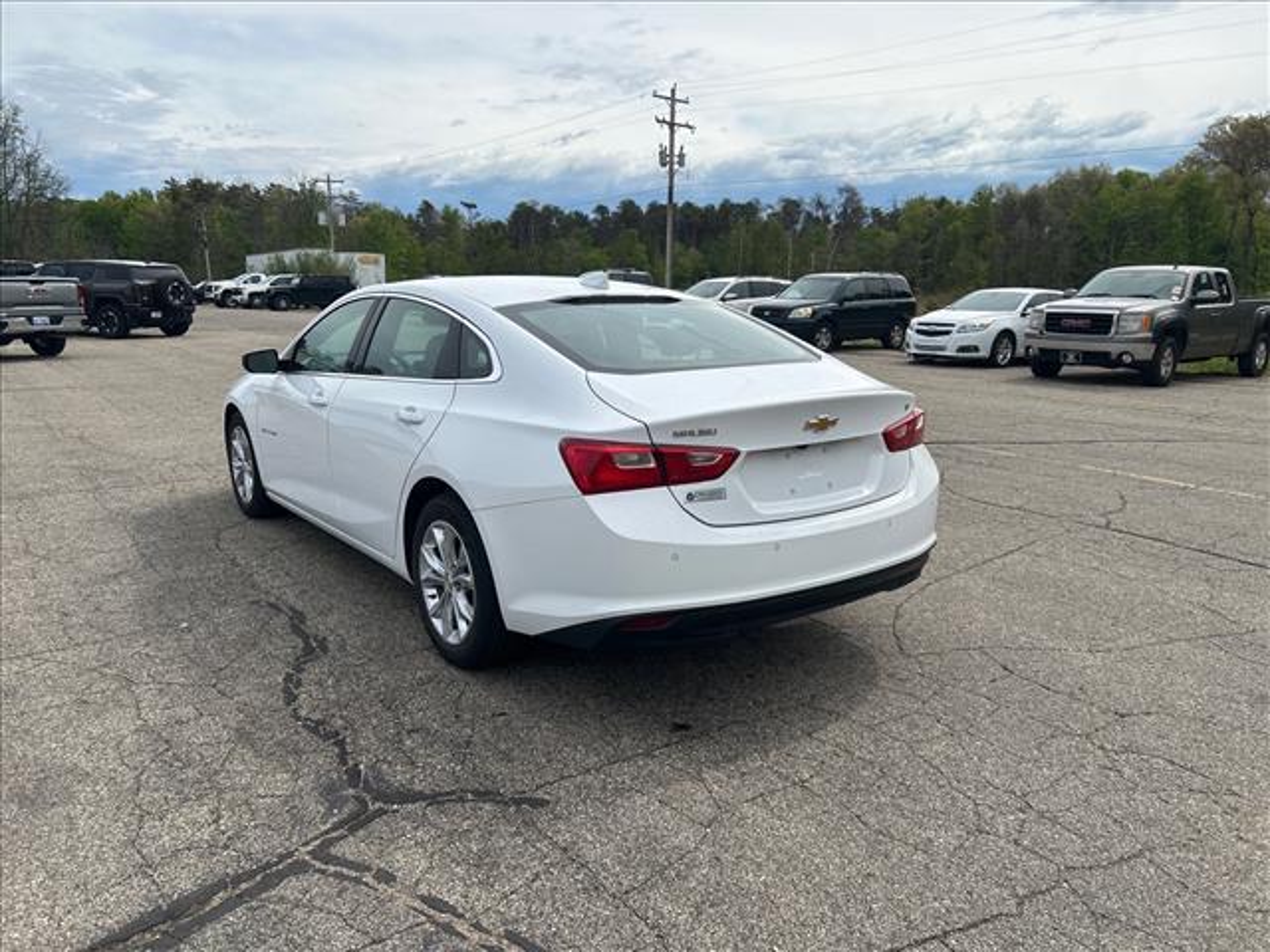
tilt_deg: -11.3
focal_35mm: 26
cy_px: 476
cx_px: 635
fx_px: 954
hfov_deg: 67.3
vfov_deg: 53.1
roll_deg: +0.5
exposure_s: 1/5319
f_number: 1.5
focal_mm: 5.7
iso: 50
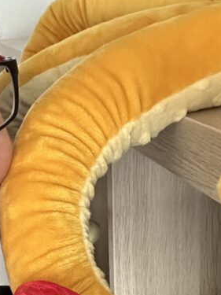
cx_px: 15
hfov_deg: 17.7
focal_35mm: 82
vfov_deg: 23.1
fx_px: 698
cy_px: 282
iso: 400
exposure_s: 1/39
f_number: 1.9
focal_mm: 2.69
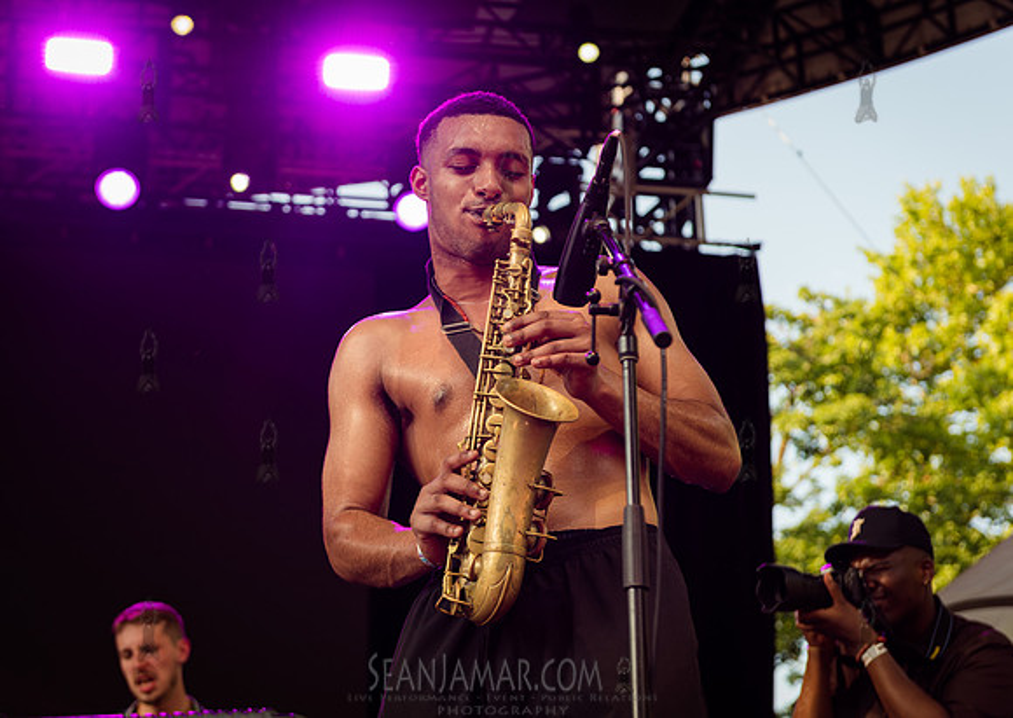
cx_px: 458
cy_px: 348
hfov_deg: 26.4
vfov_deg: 18.9
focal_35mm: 75
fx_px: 2158
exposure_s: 1/400
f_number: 4.5
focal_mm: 70
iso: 400
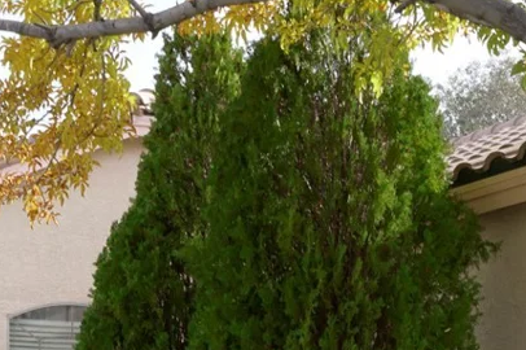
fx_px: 1474
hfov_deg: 20.2
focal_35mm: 101
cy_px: 362
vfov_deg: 13.3
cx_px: 180
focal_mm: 40
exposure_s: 1/8
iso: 100
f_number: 29
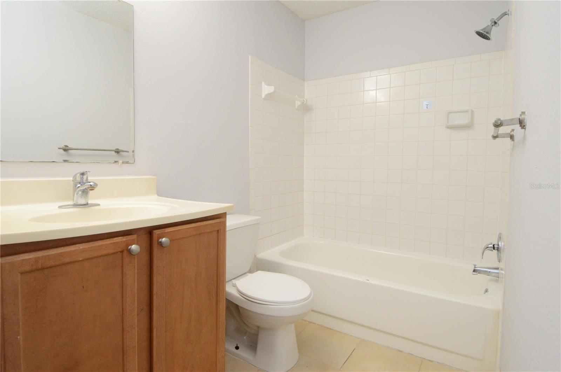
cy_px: 186
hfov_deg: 90.1
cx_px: 280
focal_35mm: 18
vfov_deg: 67.3
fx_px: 280
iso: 1600
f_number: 6.3
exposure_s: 1/80
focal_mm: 12
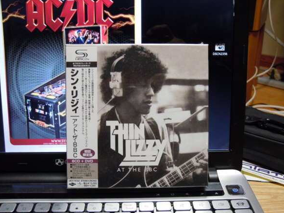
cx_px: 144
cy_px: 108
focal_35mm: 40
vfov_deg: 36.0
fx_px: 328
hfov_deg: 46.8
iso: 400
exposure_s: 1/20
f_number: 3.7
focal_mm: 7.1
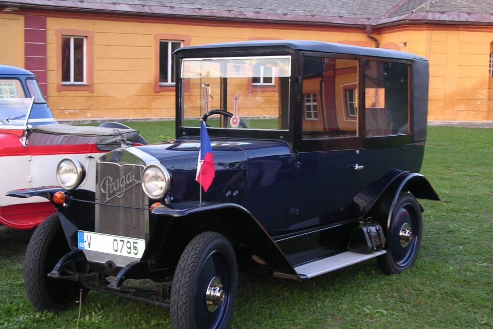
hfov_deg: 33.9
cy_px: 171
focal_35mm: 59
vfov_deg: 23.0
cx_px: 247
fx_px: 808
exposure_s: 1/30
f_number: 3.3
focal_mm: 8.5
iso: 100
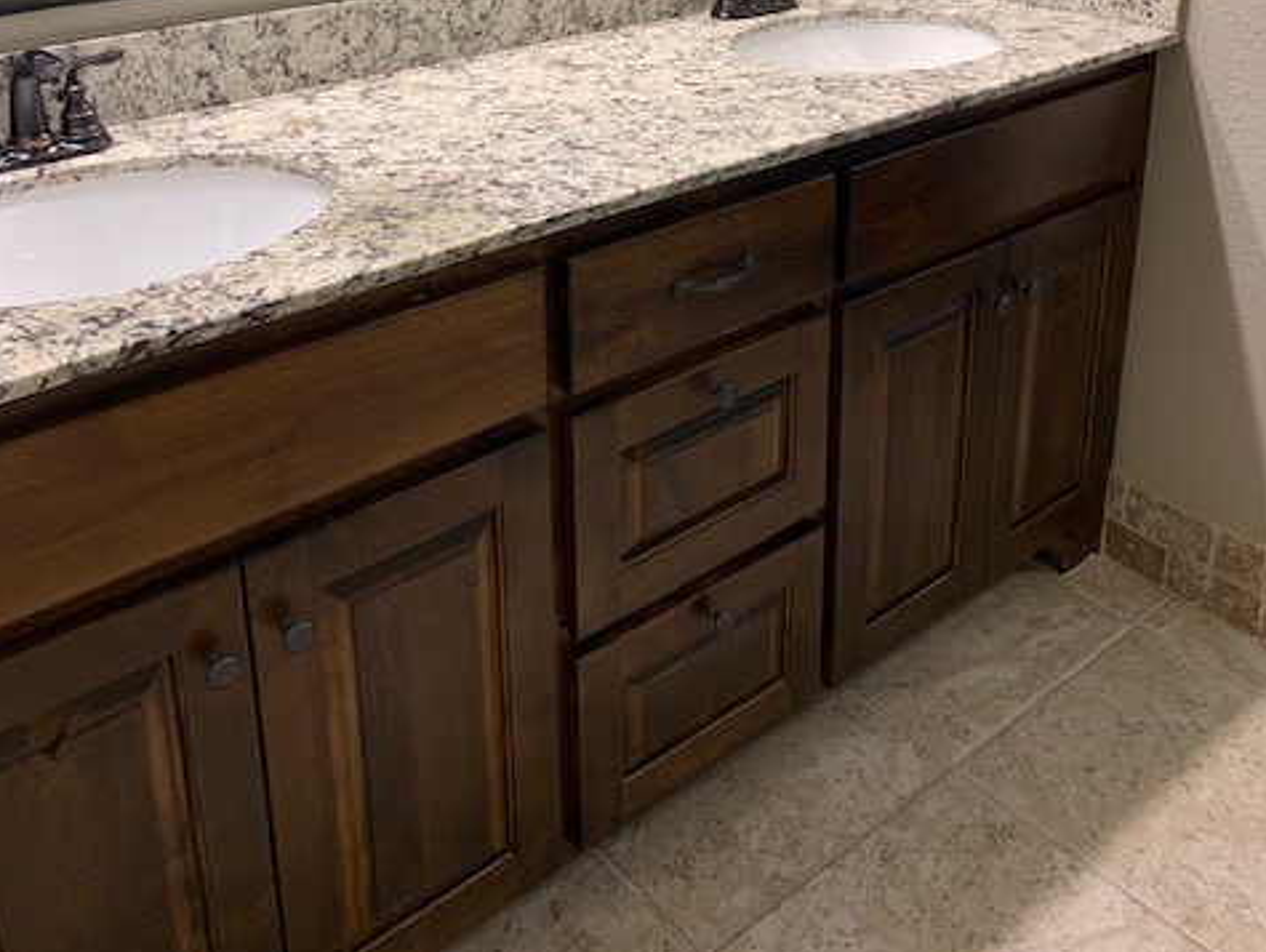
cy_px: 117
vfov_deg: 38.3
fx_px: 1281
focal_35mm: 35
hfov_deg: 52.6
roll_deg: +1.1
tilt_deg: -17.1
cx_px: 632
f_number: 1.8
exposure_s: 1/60
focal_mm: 4.25
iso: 100
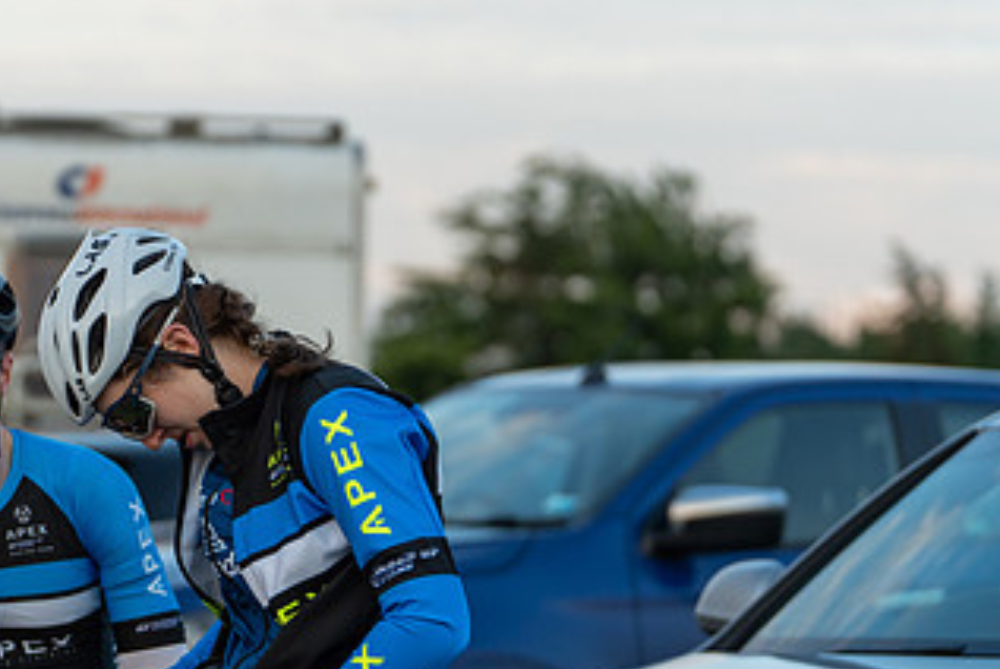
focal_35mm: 190
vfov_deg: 7.2
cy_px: 516
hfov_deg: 10.8
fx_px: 5282
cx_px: 98
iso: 400
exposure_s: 1/1250
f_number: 3.2
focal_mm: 104
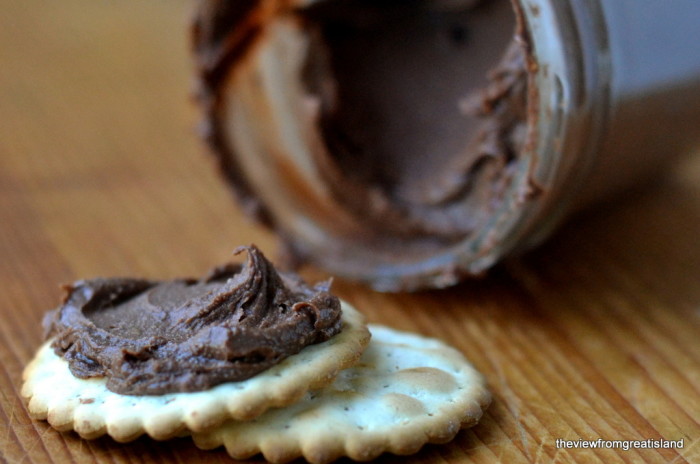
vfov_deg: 18.1
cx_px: 350
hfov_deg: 27.0
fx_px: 1456
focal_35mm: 75
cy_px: 232
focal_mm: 50
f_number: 2.8
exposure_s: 1/500
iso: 1400
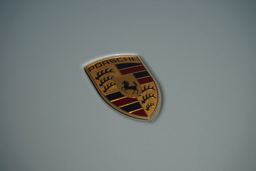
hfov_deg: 49.6
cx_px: 128
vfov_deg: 34.2
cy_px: 86
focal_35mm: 39
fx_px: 277
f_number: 8
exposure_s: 1/320
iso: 100
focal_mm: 39
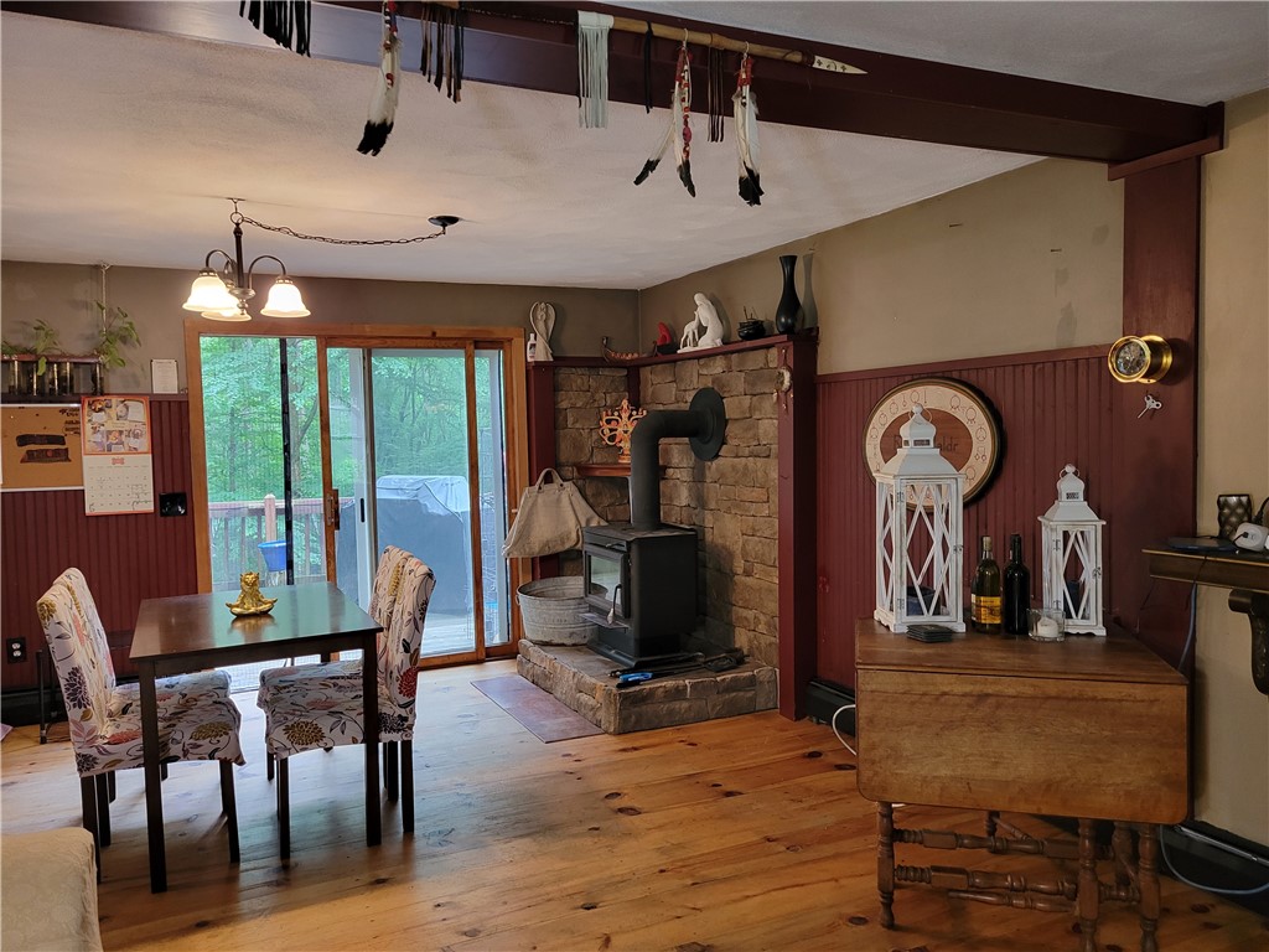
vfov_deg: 53.1
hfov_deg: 67.3
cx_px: 634
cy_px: 476
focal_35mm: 26
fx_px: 953
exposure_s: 1/40
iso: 250
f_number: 1.8
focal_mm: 5.4
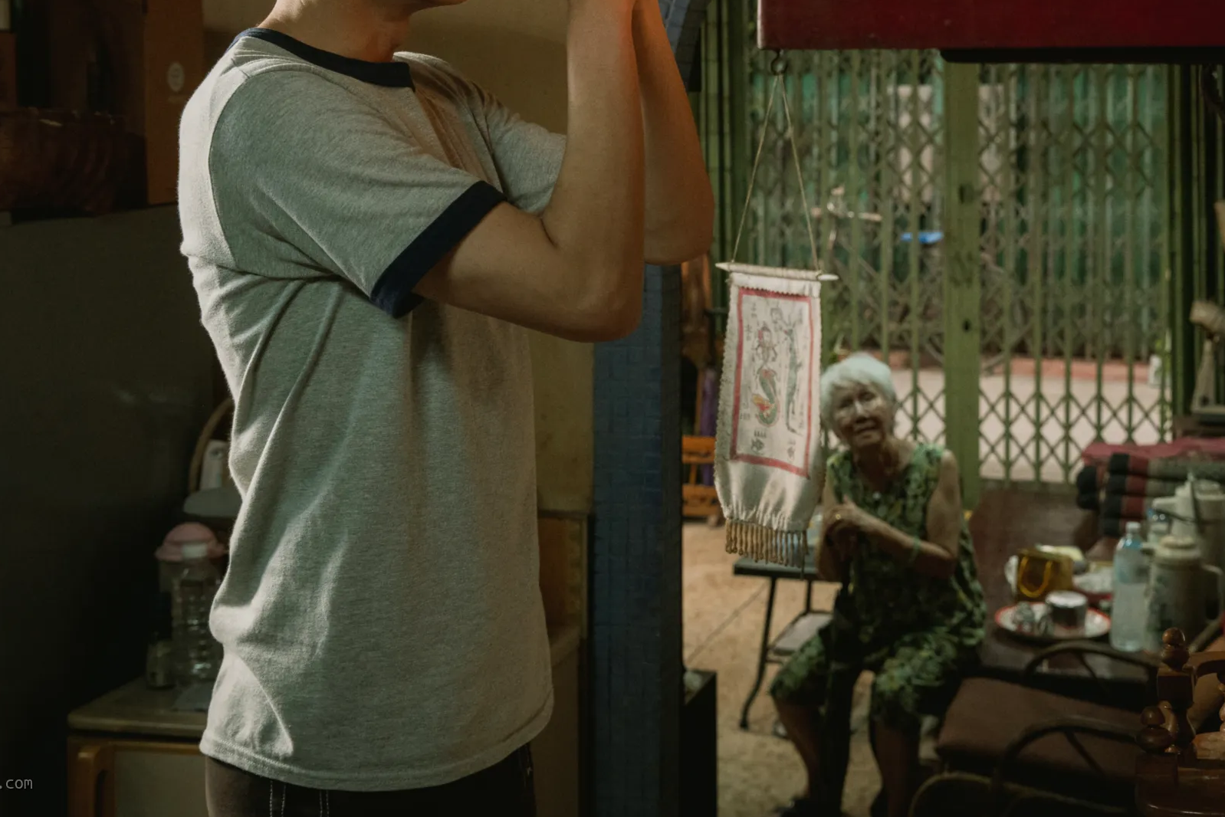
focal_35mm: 61
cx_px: 856
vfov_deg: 22.0
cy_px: 190
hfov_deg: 32.5
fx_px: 2076
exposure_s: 1/200
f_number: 5.6
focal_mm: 39
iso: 3200
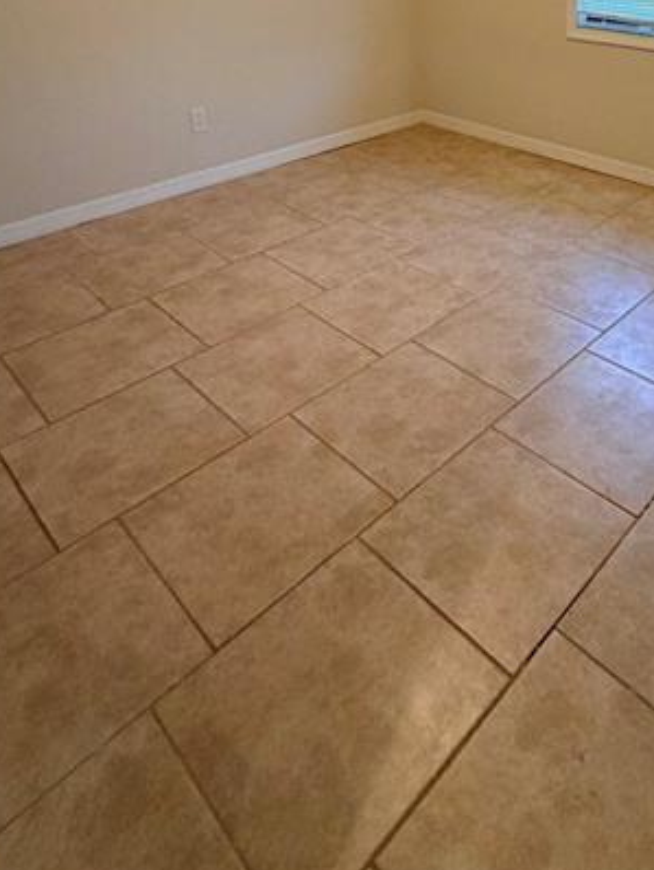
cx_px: 497
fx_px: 679
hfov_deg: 49.2
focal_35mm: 27
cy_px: 168
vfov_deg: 59.9
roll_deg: -0.5
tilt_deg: -19.9
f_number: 2.2
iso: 200
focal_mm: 2.22
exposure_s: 1/60
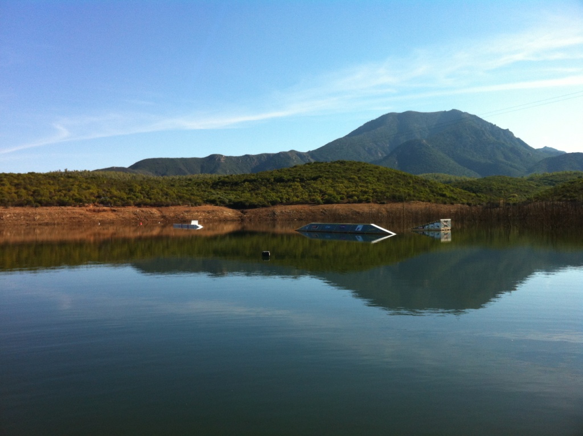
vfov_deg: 40.6
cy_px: 218
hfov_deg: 52.7
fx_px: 589
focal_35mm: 35
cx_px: 292
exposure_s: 1/1057
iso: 80
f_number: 2.8
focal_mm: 3.85
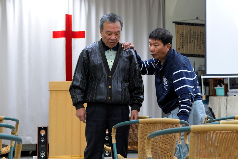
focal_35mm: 68
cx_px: 115
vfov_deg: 20.0
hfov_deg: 29.7
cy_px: 86
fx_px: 449
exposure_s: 1/60
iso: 1250
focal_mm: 60
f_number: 4
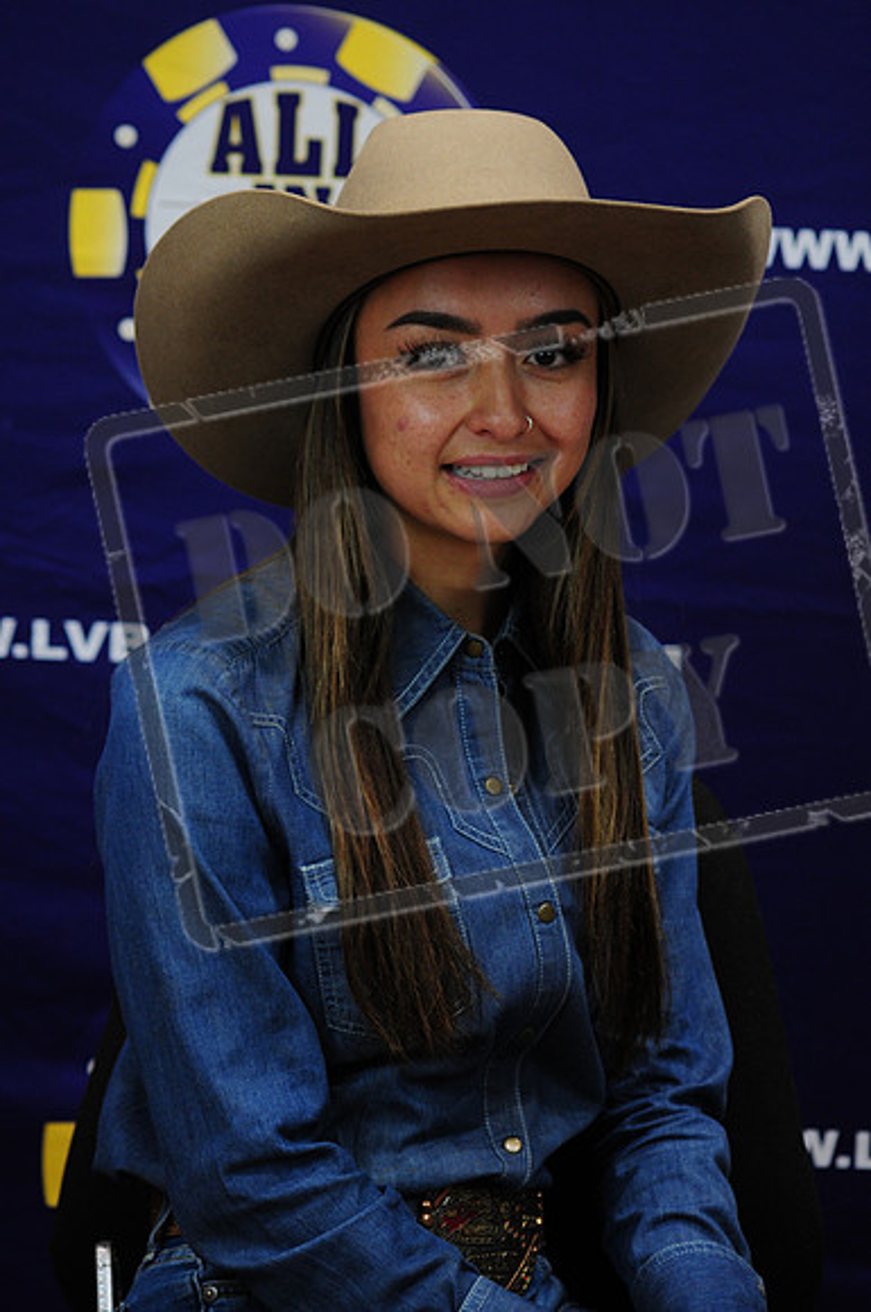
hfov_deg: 11.1
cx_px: 436
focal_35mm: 123
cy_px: 656
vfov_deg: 16.7
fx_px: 4477
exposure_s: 1/125
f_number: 4
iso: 640
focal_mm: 82
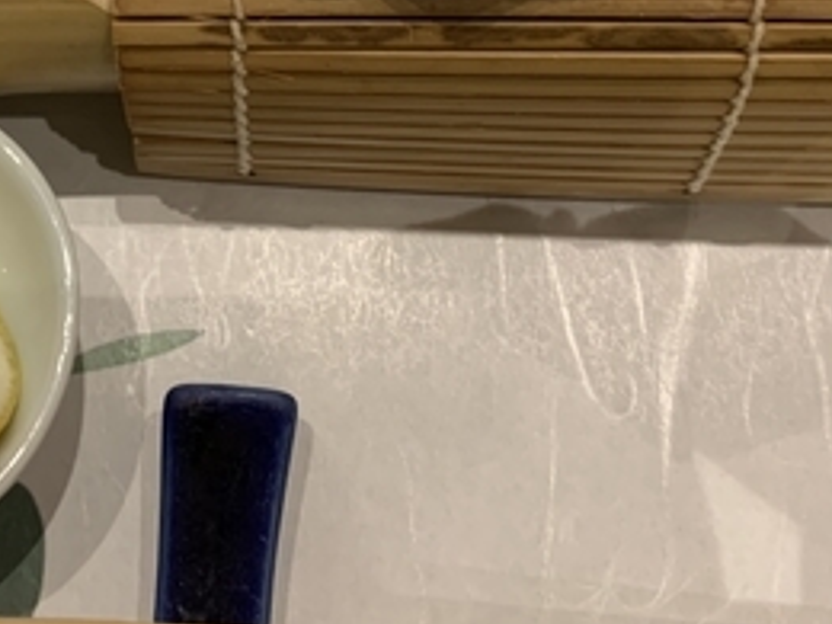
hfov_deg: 31.9
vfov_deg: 23.7
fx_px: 1442
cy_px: 58
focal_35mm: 60
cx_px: 278
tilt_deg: -68.2
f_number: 1.8
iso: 200
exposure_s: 1/50
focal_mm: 4.25
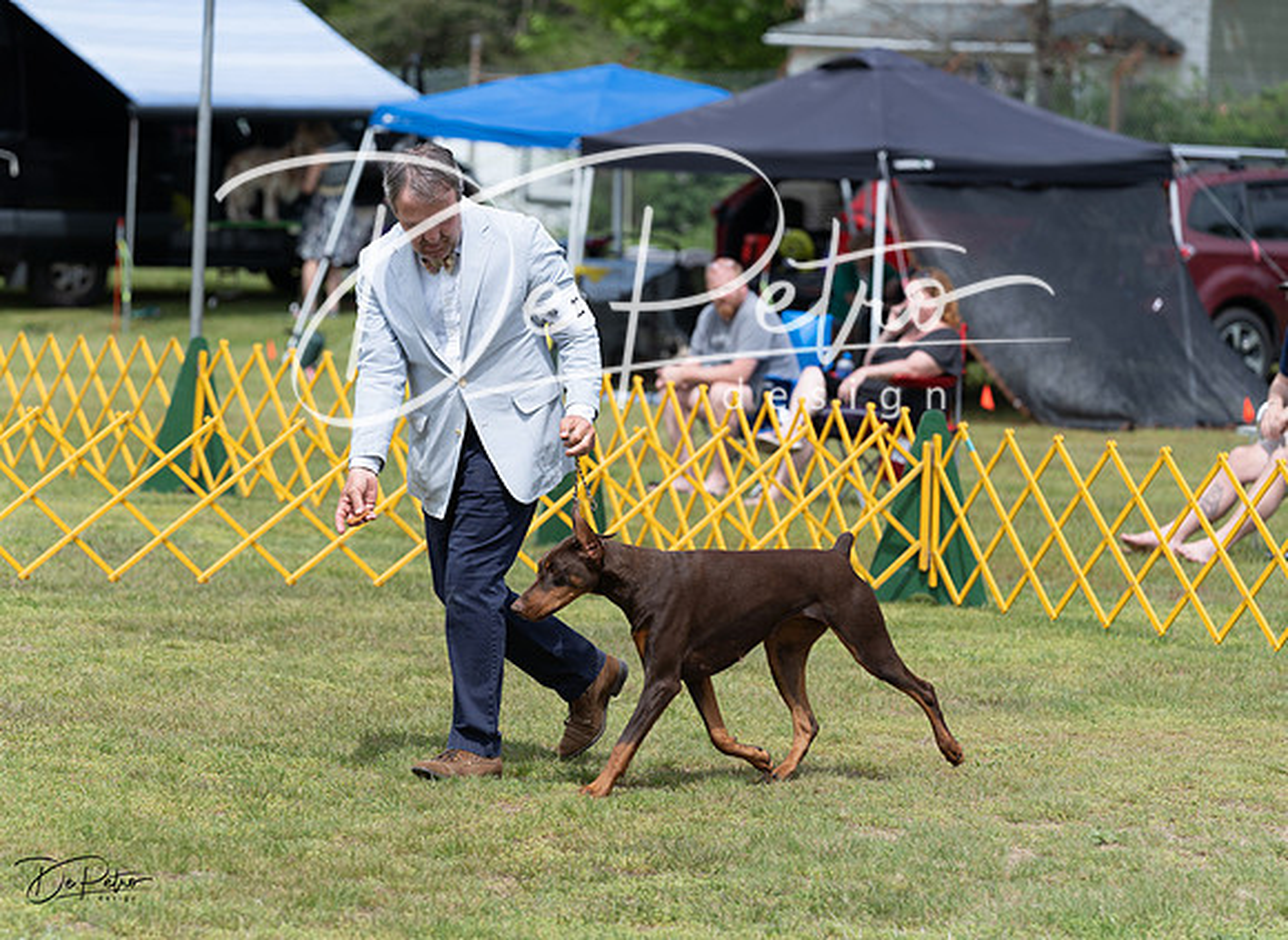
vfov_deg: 8.2
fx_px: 6515
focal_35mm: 177
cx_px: 584
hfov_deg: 11.3
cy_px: 470
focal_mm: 150
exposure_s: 1/800
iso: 100
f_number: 4.5
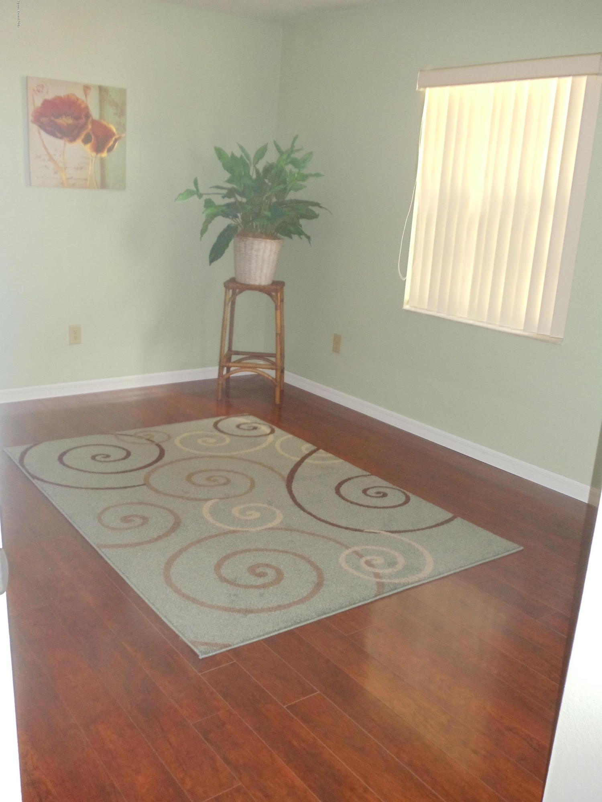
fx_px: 1020
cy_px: 401
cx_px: 301
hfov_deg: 32.9
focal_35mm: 44
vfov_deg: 42.9
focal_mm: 6
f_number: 3.5
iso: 400
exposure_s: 1/8
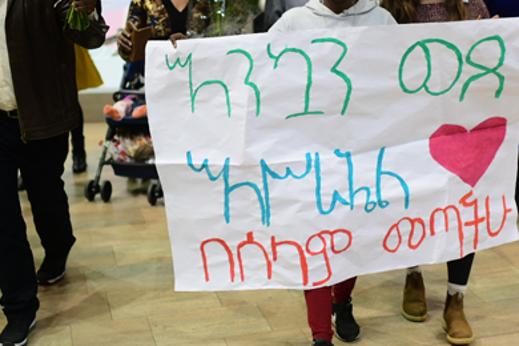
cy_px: 140
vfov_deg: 20.9
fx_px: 937
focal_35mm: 65
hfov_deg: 30.8
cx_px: 323
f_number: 1.8
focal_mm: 35
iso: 1250
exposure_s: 1/250
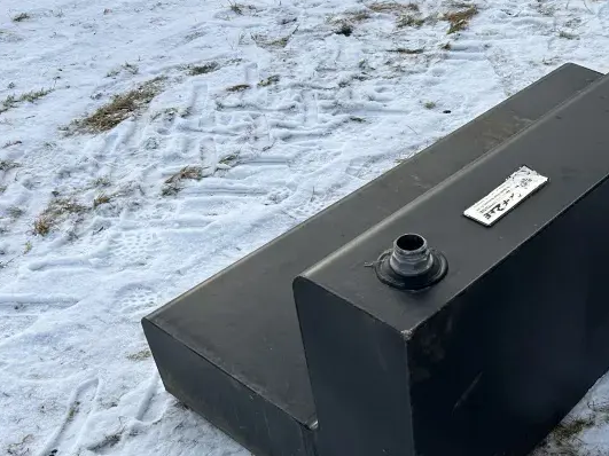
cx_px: 520
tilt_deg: -39.8
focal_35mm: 47
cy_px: 320
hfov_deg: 38.3
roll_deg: +2.2
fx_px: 827
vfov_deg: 30.5
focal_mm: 5.7
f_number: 1.5
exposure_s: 1/2353
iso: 50
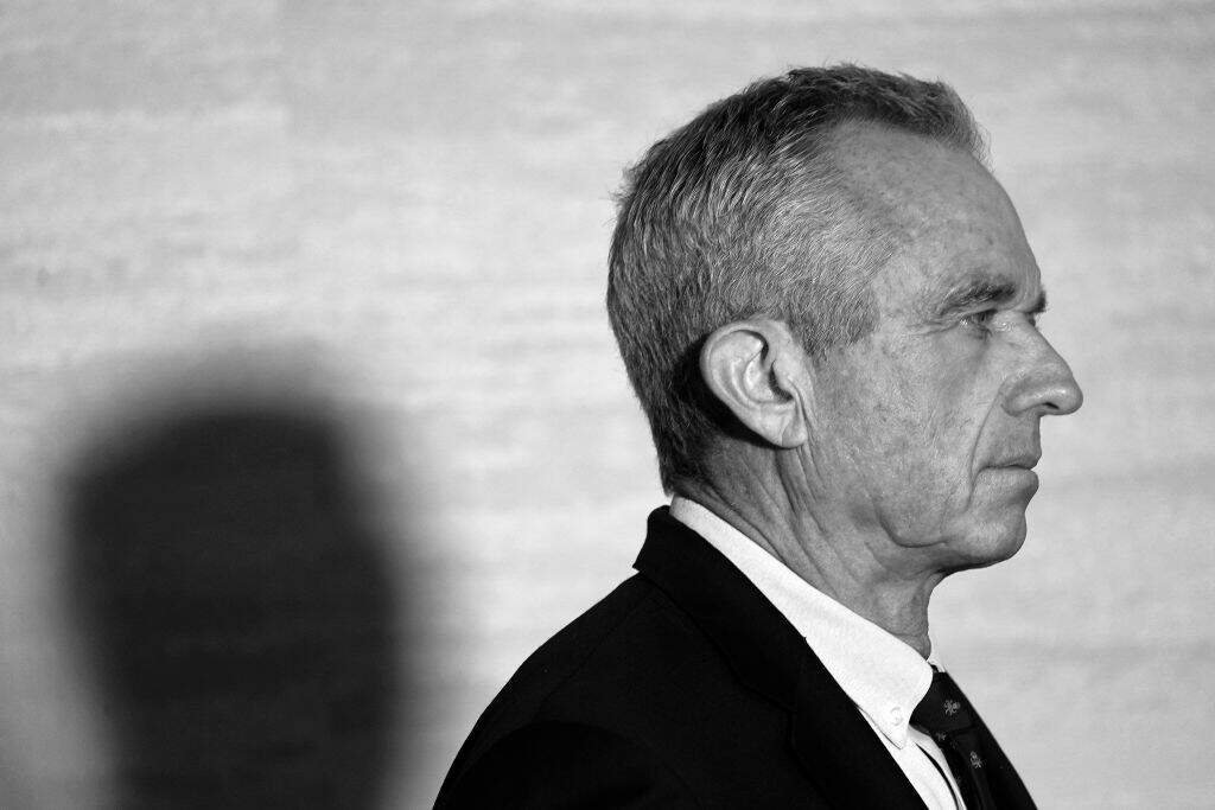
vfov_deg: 4.2
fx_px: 11138
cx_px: 608
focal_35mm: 330
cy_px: 405
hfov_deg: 6.2
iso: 1250
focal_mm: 330
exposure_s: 1/320
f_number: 5.6
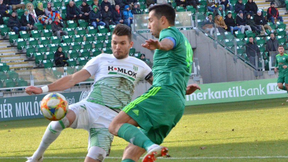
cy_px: 100
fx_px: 1550
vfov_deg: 6.0
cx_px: 119
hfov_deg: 10.6
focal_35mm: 203
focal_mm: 102
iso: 3200
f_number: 10
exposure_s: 1/1600
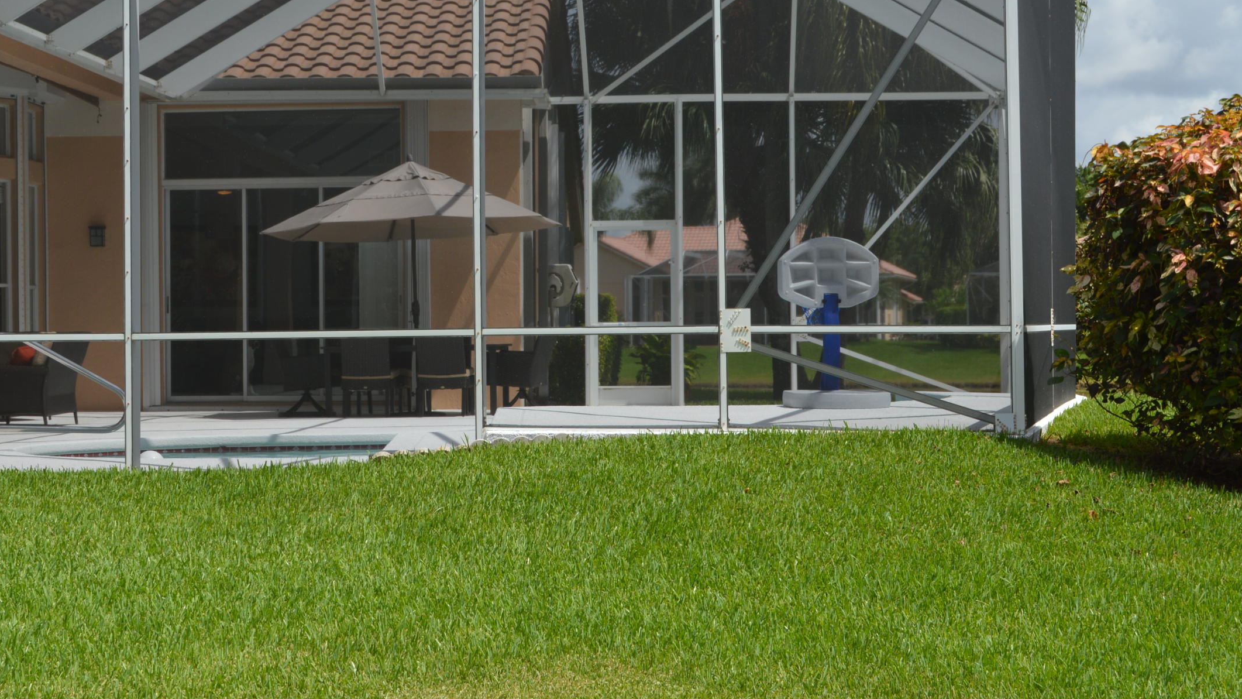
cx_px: 502
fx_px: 2338
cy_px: 300
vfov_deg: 17.0
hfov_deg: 29.7
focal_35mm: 71
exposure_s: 1/250
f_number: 8
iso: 100
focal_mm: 32
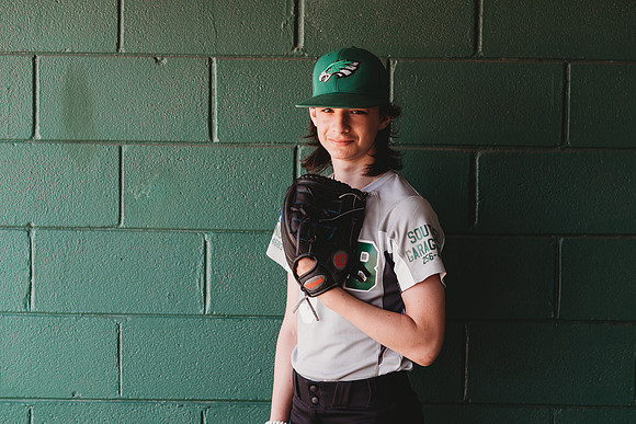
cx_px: 318
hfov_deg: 22.9
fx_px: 1569
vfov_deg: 15.4
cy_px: 212
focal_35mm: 89
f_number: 2.8
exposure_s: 1/250
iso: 200
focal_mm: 85
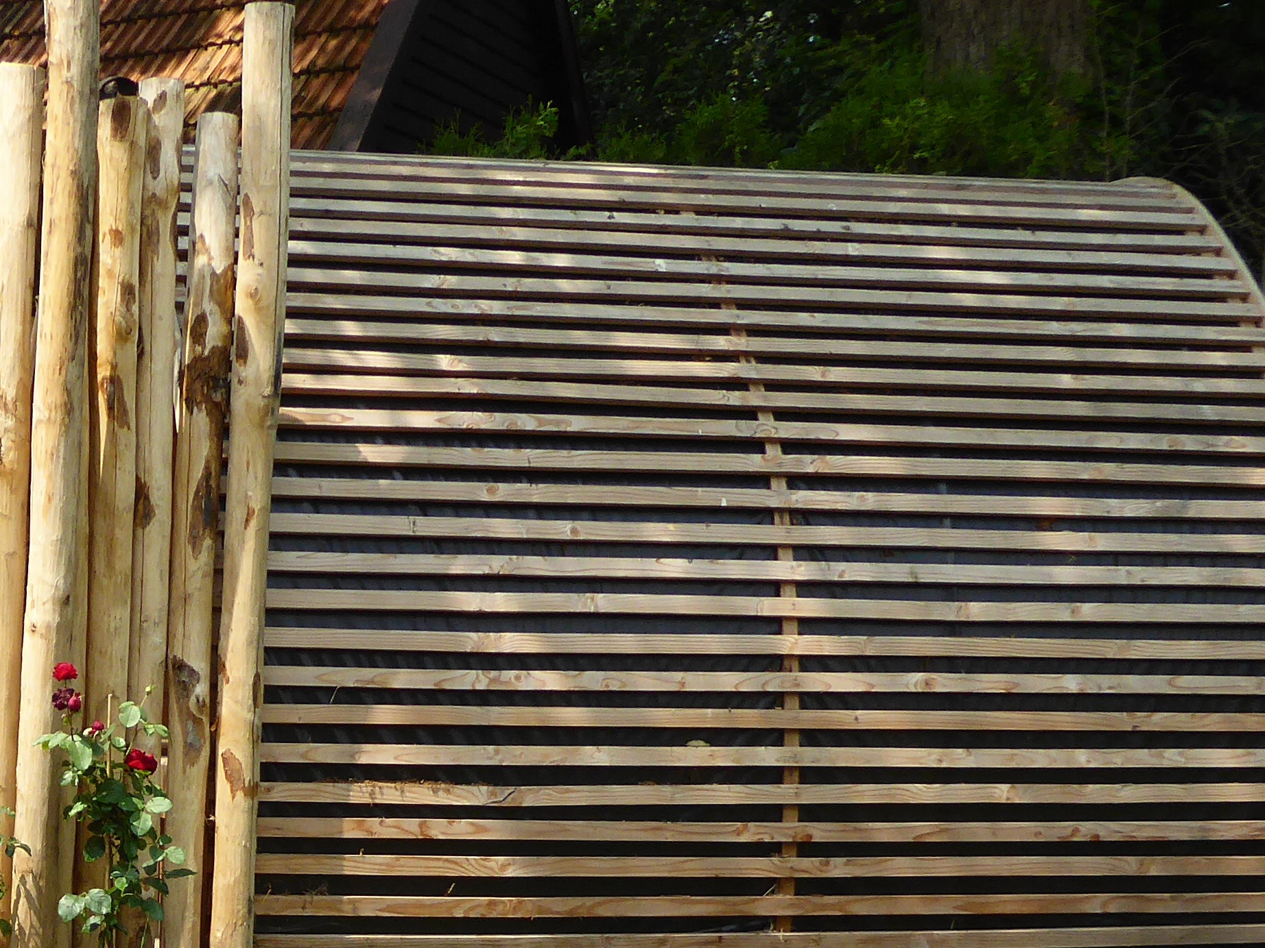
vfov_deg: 18.6
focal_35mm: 77
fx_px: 2814
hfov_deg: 23.7
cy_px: 944
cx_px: -133
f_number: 3.5
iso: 100
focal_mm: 5
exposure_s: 1/400
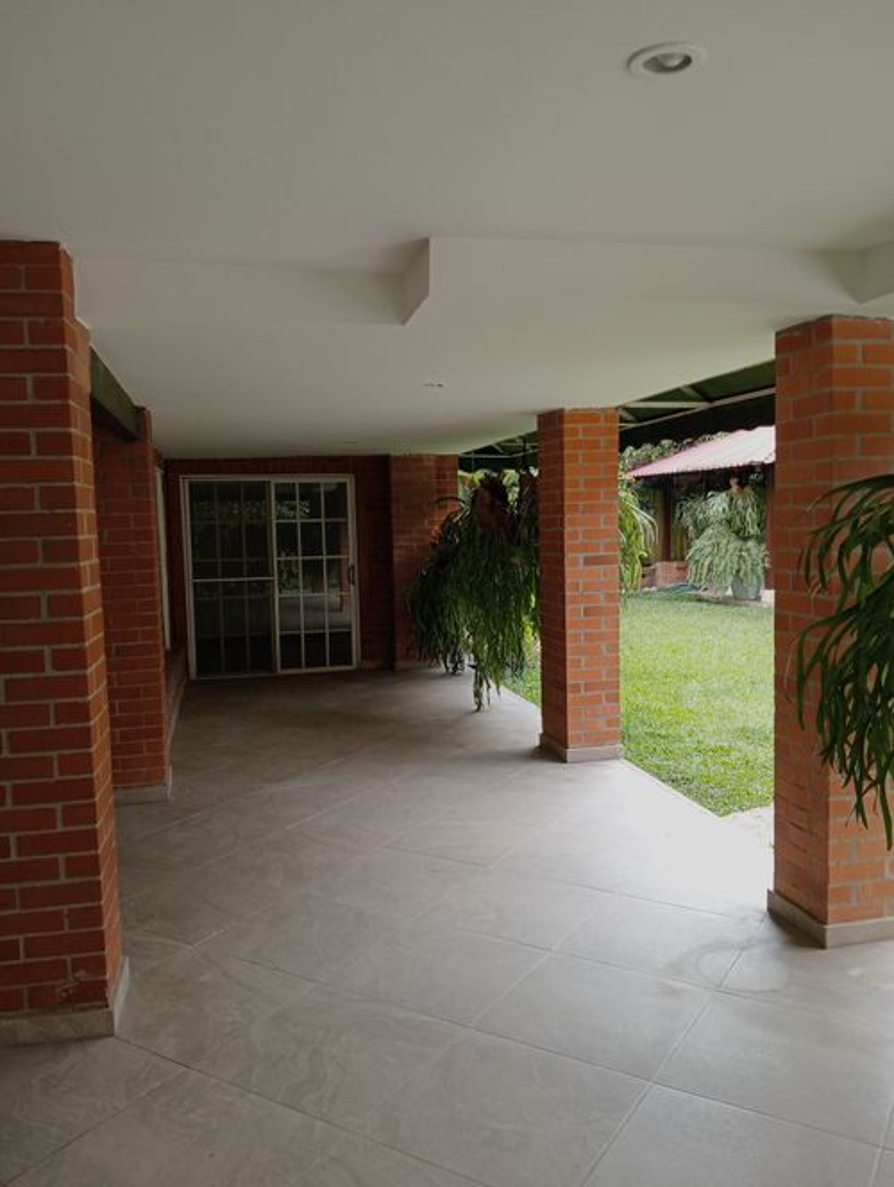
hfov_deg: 49.9
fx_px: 962
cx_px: 447
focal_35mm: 28
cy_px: 594
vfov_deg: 63.4
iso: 129
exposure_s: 1/120
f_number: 1.8
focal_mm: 3.98
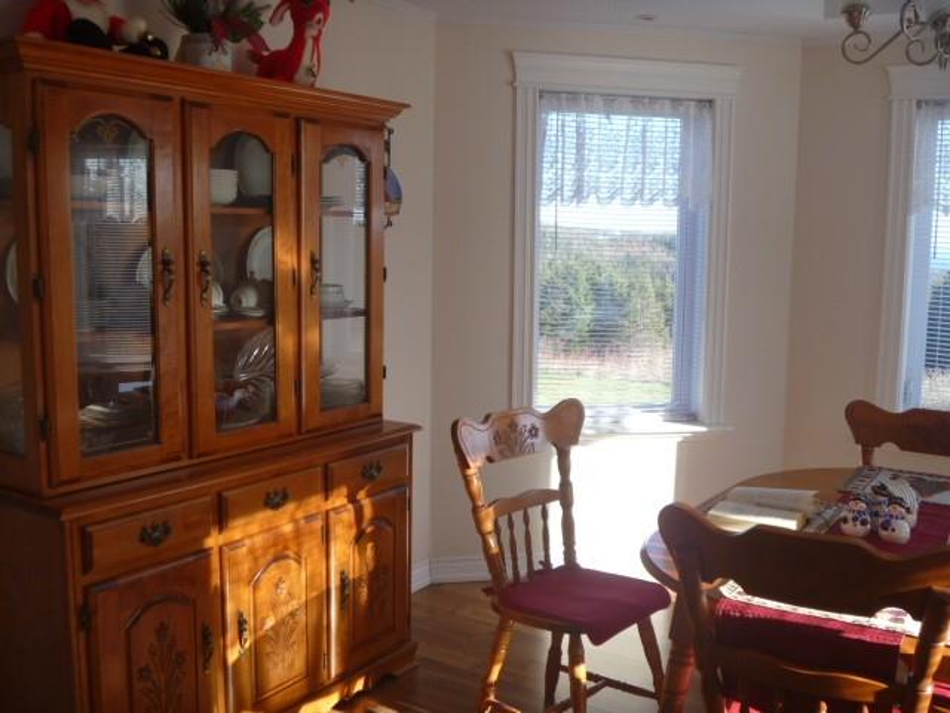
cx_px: 475
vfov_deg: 40.7
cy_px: 356
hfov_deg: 52.6
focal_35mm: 35
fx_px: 961
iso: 80
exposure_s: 1/80
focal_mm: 6.3
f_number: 3.5
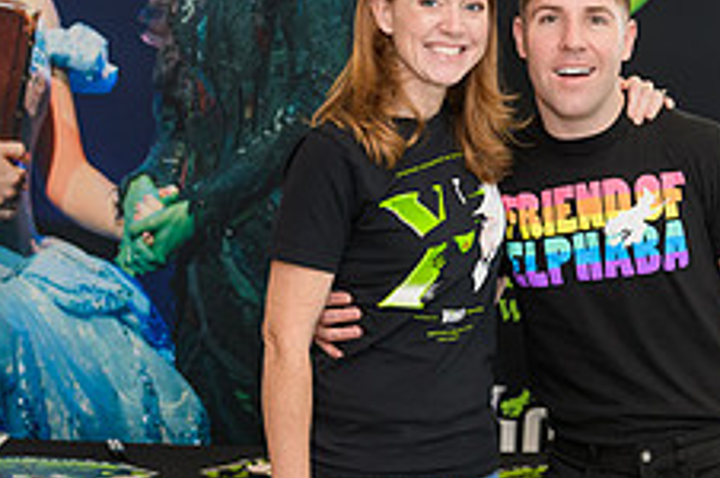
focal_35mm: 90
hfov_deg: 22.6
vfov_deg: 15.1
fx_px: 1797
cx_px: 417
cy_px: 225
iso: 400
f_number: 3.2
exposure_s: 1/125
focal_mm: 35
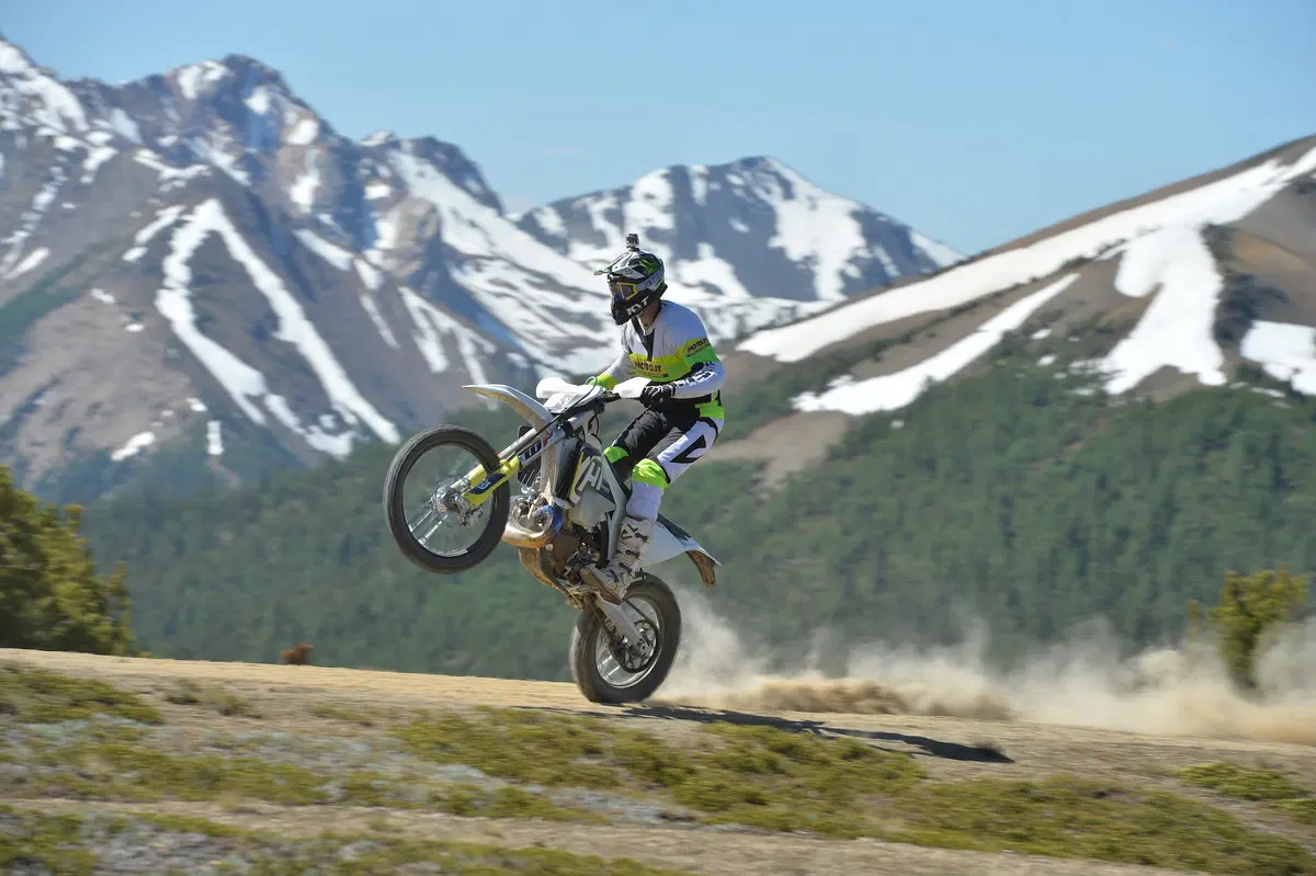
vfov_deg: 7.0
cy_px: 438
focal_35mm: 195
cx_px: 658
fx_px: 7125
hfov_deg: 10.6
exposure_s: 1/250
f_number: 8
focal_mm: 195
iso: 100
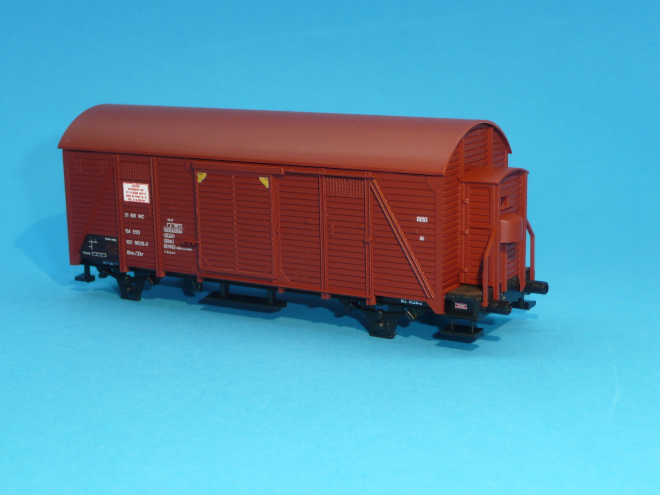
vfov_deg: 23.7
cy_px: 248
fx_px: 1182
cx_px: 330
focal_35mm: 62
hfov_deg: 31.2
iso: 100
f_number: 4.5
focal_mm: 10.2
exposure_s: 1/30
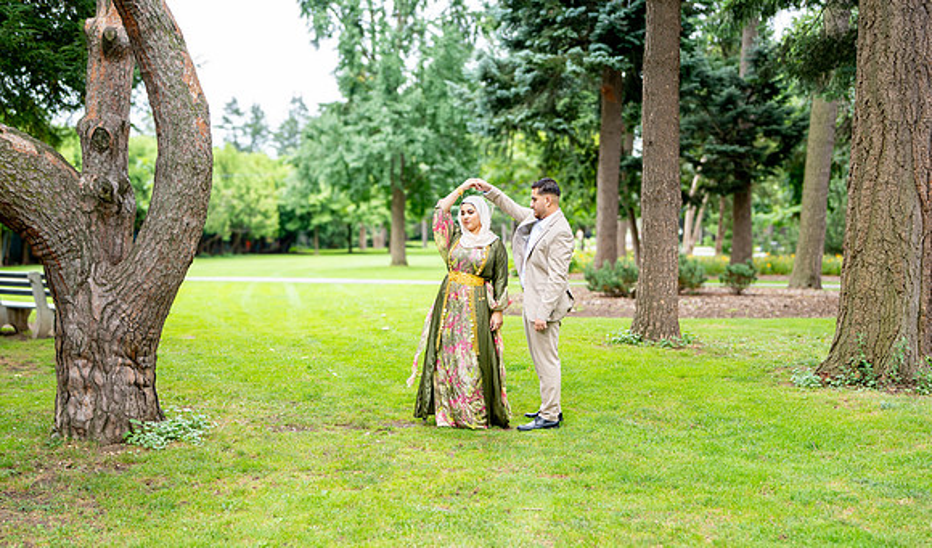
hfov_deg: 49.5
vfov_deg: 30.2
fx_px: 1012
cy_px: 347
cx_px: 454
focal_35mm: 40
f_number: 2
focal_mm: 35
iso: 200
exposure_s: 1/500
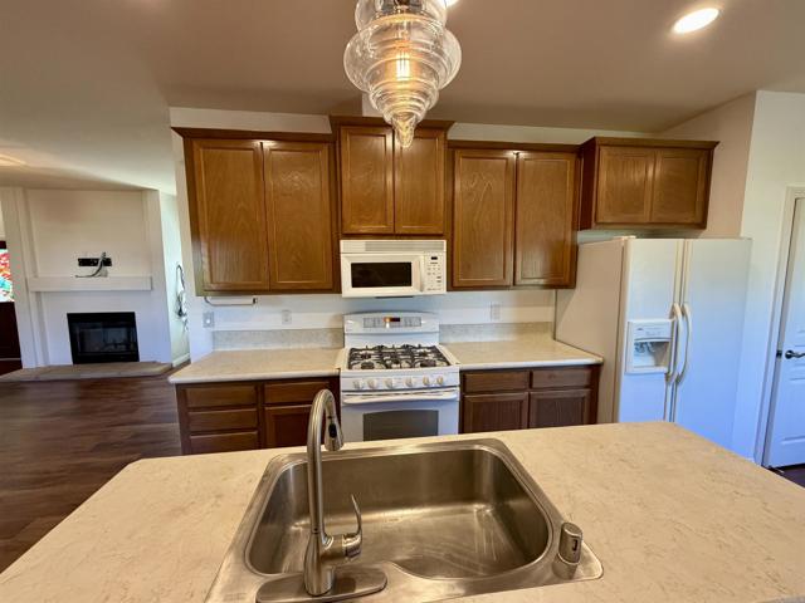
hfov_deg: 102.1
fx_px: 326
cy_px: 302
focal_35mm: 14
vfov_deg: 85.7
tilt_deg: -6.6
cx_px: 402
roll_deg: +0.5
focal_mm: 2.22
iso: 320
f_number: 2.2
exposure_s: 1/120
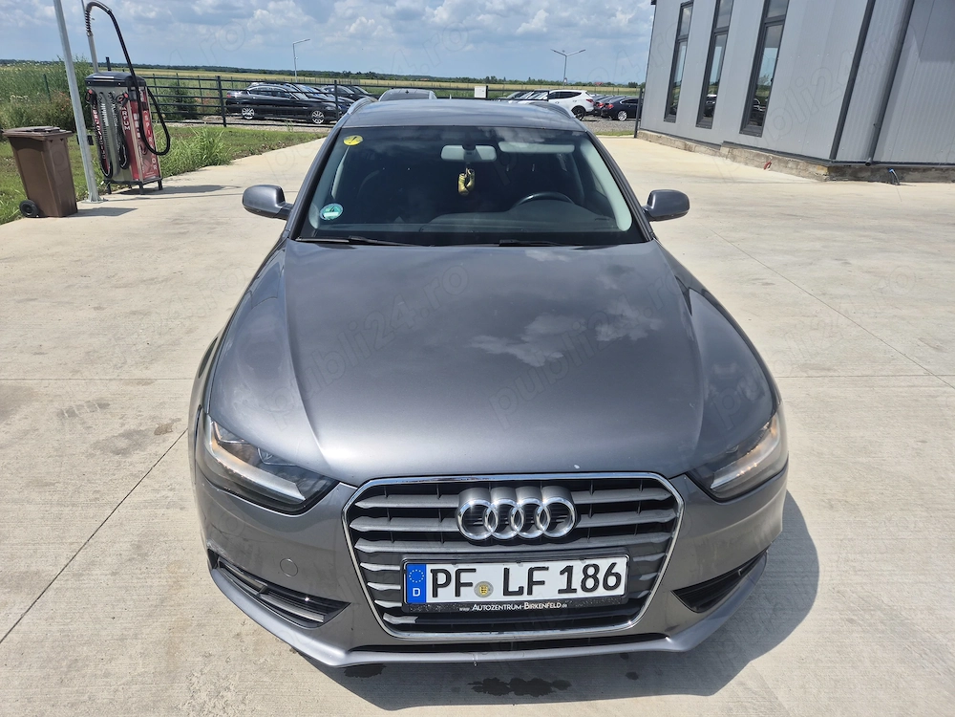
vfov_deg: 58.9
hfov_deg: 73.9
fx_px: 635
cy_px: 358
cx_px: 478
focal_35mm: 23
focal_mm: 5.4
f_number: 1.8
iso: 25
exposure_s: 1/2848
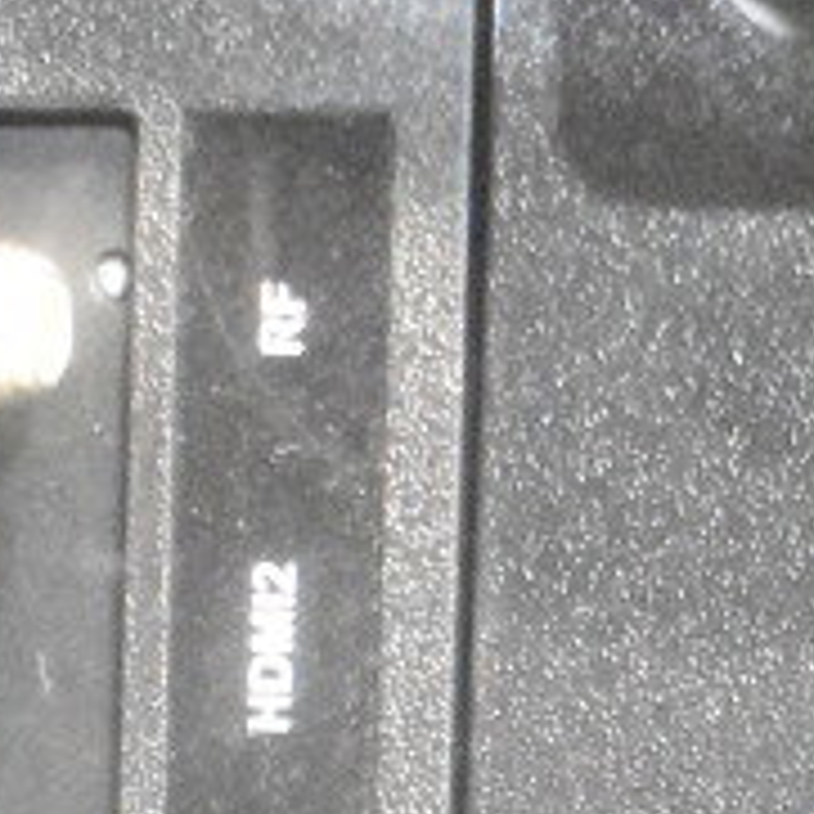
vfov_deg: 7.5
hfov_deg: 7.7
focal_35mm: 226
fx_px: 6017
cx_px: 153
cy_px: 1563
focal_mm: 35
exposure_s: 1/60
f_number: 4.5
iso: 25600
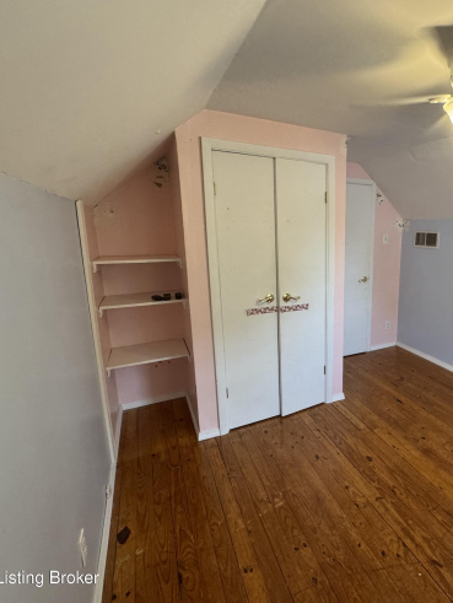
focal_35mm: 19
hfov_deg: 64.1
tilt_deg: -12.8
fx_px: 331
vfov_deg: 84.6
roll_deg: -0.9
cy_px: 298
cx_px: 347
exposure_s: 1/120
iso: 320
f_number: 2.2
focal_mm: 2.22
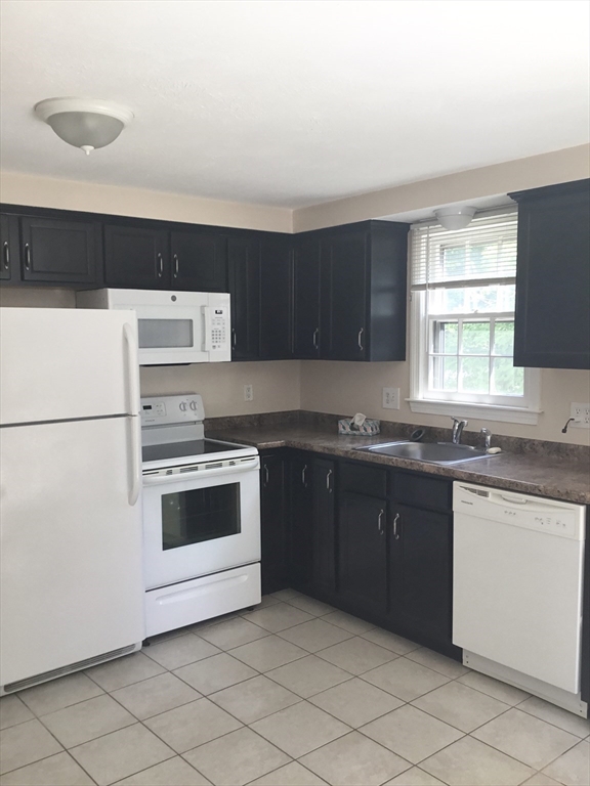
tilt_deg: -5.8
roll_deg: +0.4
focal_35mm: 31
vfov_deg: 58.4
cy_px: 393
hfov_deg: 45.4
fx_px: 704
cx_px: 295
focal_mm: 3.3
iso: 32
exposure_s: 1/60
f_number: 2.4
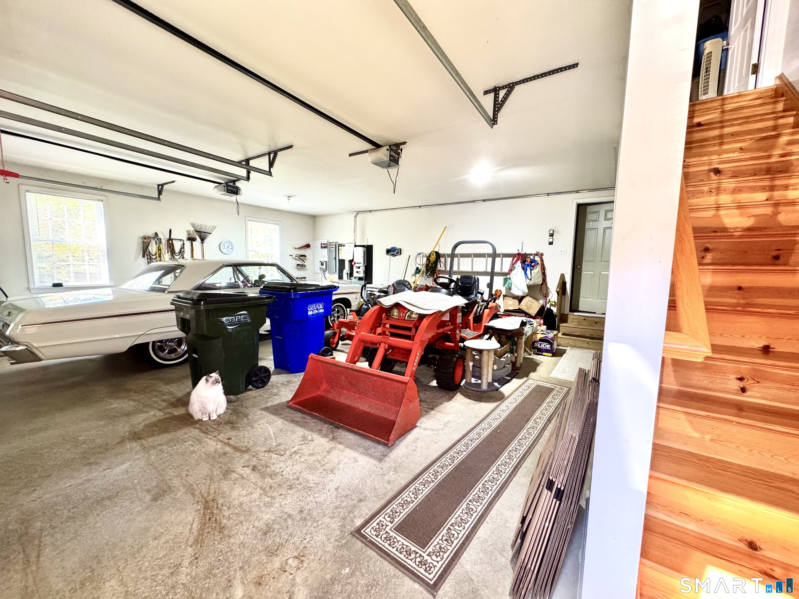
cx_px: 400
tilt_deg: -6.3
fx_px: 323
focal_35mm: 14
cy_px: 300
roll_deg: -0.9
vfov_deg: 85.7
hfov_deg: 102.1
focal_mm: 2.22
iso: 250
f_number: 2.2
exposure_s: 1/60
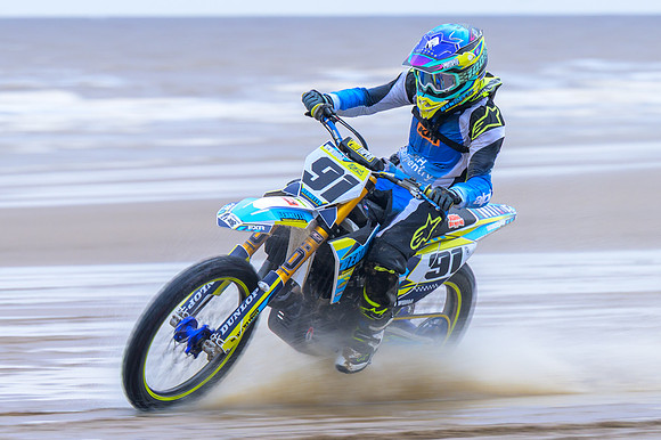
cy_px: 242
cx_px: 295
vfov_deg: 2.6
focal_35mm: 521
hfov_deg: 4.0
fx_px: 9568
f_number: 6.3
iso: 90
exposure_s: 1/200
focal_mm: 200
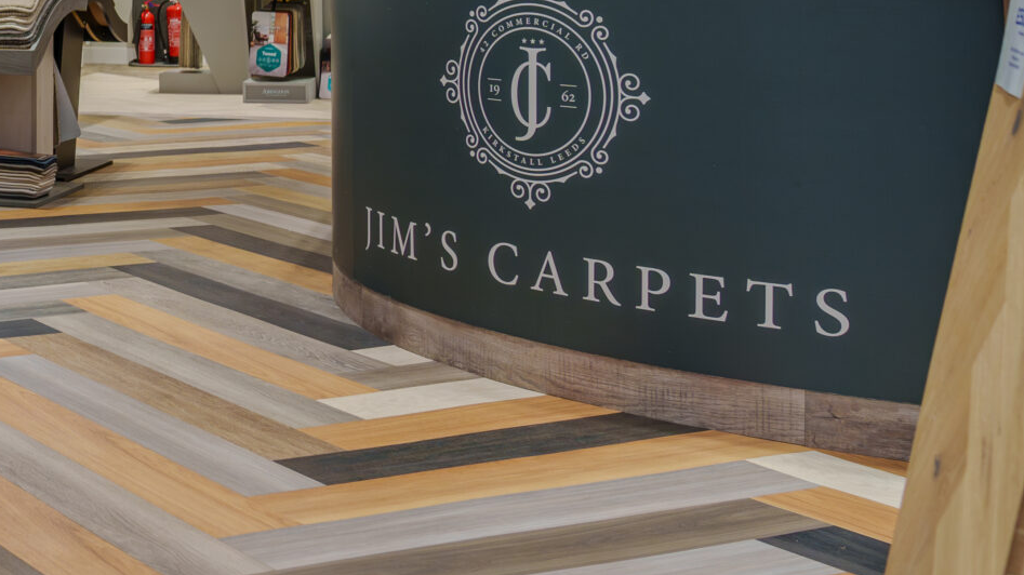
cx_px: -292
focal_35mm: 68
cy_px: -22
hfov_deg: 26.5
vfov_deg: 17.2
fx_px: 1846
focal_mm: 24
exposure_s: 1/60
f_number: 4
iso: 400
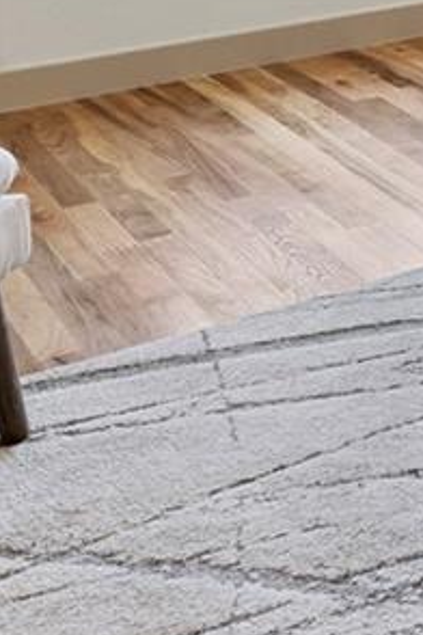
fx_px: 1533
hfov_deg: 11.6
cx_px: 1135
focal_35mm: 87
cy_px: -402
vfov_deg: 19.4
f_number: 9
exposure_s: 1/20
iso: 500
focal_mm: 16
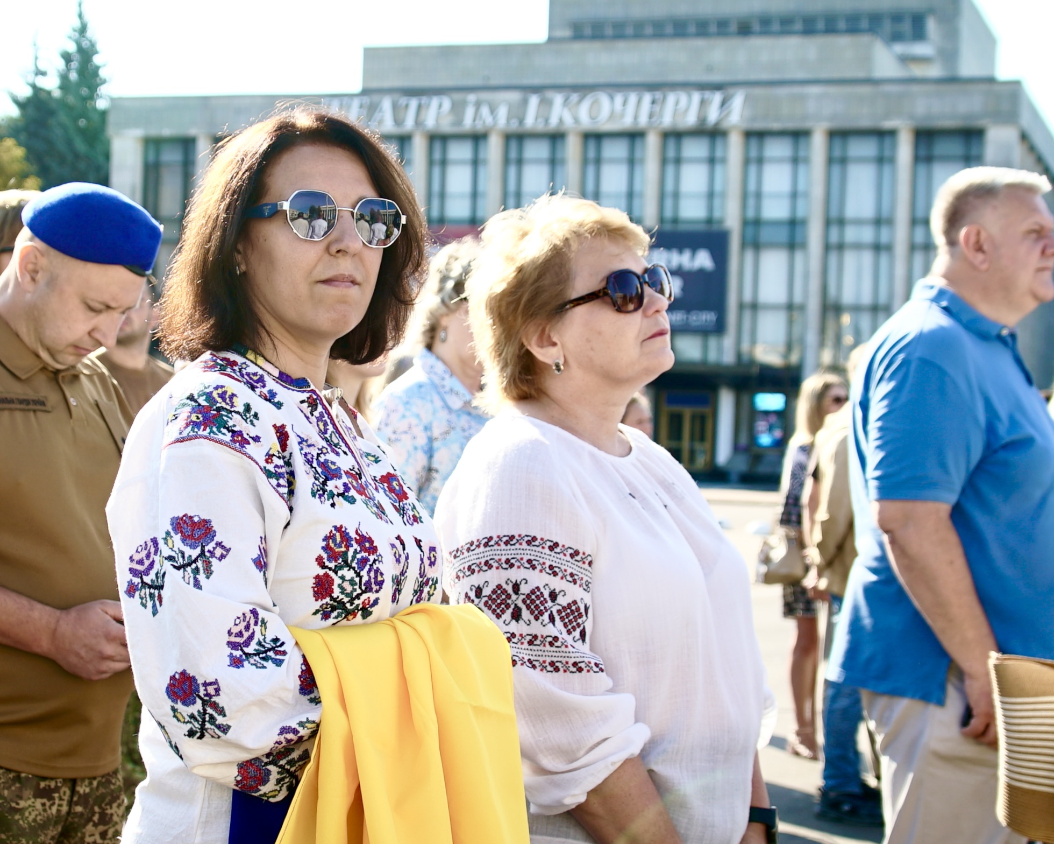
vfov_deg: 25.8
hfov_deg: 31.9
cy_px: 425
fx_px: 1840
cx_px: 430
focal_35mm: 59
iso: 100
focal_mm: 35
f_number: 4
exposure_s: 1/320
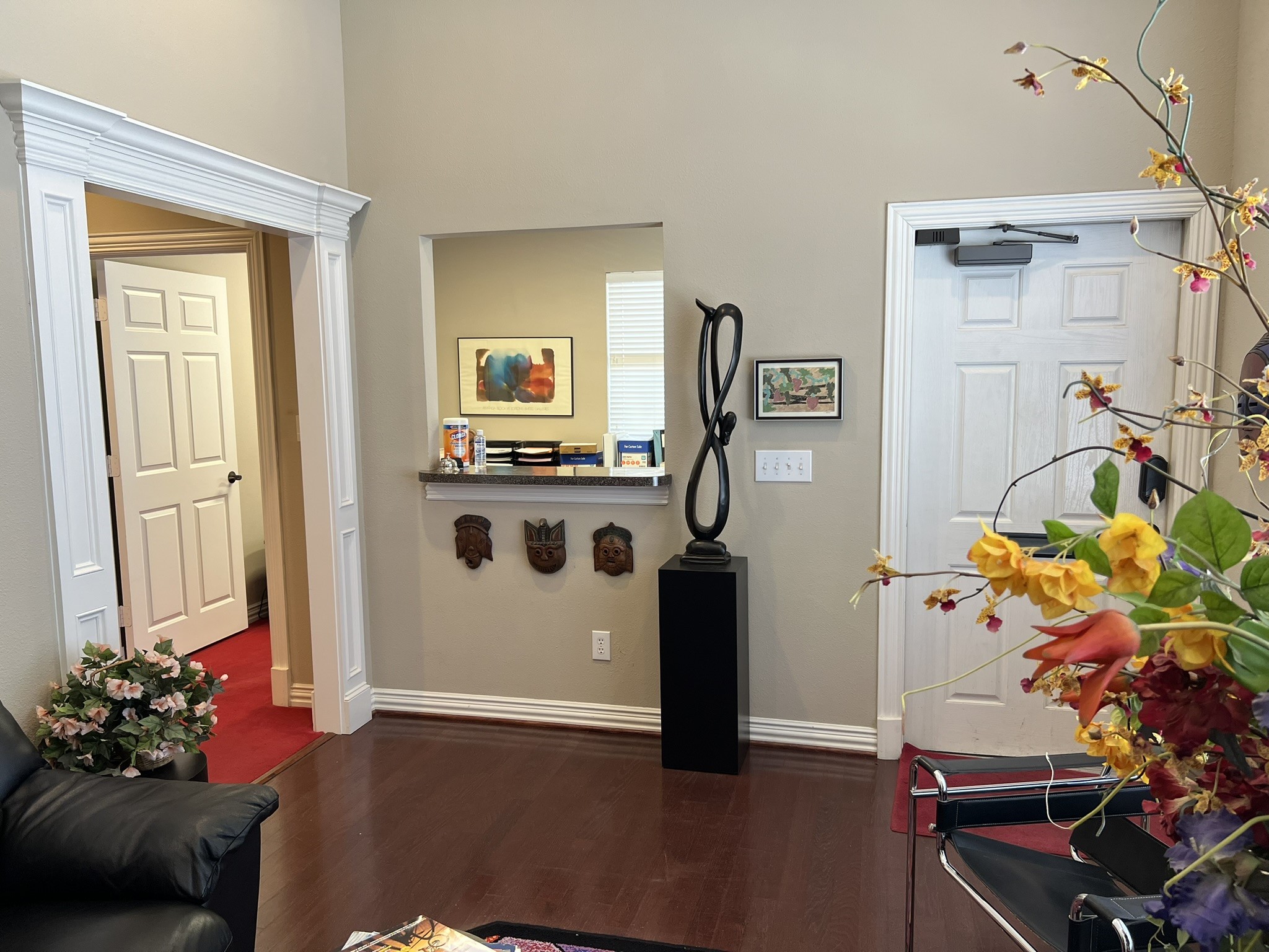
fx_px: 953
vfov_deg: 53.1
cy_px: 476
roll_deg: +1.0
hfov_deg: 67.3
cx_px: 634
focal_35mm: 26
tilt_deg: -7.2
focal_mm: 5.7
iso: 125
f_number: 1.5
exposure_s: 1/120
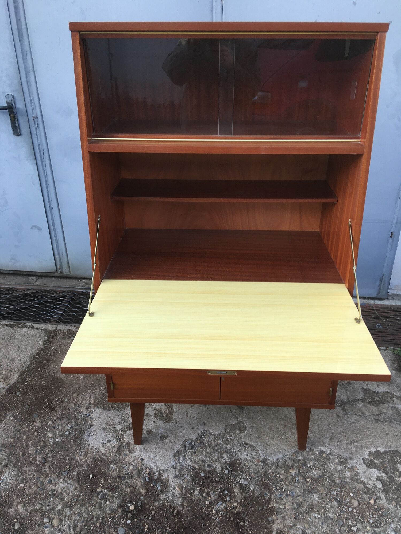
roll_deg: -2.3
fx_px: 448
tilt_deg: -30.1
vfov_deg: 61.7
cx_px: 200
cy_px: 267
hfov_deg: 48.2
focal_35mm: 29
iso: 25
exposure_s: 1/147
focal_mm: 4.15
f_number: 2.2
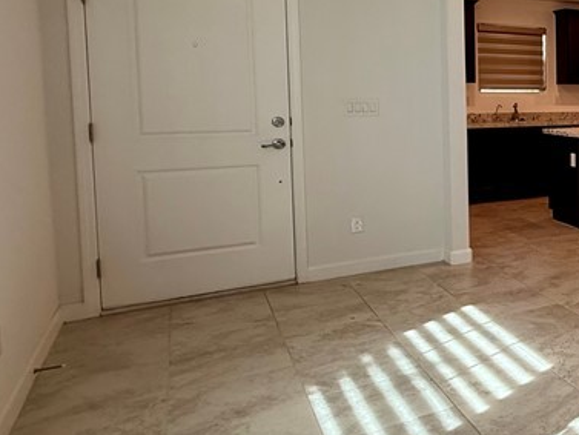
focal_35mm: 38
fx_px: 636
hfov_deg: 35.9
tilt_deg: -2.5
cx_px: 723
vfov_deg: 37.2
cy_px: 134
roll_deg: -0.7
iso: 160
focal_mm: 2.22
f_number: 2.2
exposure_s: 1/120
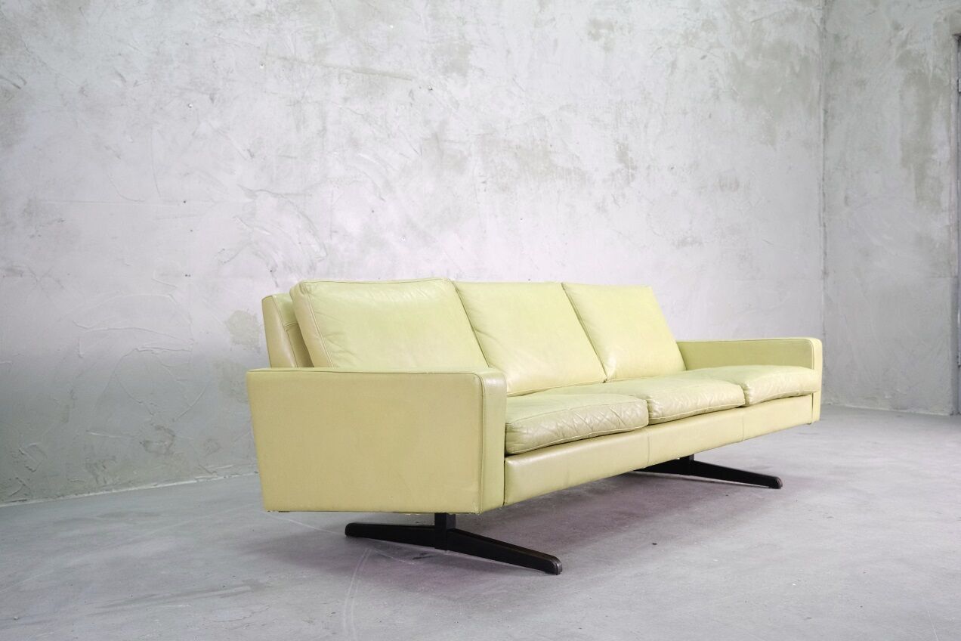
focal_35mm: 35
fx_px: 934
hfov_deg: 54.4
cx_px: 480
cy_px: 320
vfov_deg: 37.9
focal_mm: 23.5
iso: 2000
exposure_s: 1/34
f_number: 4
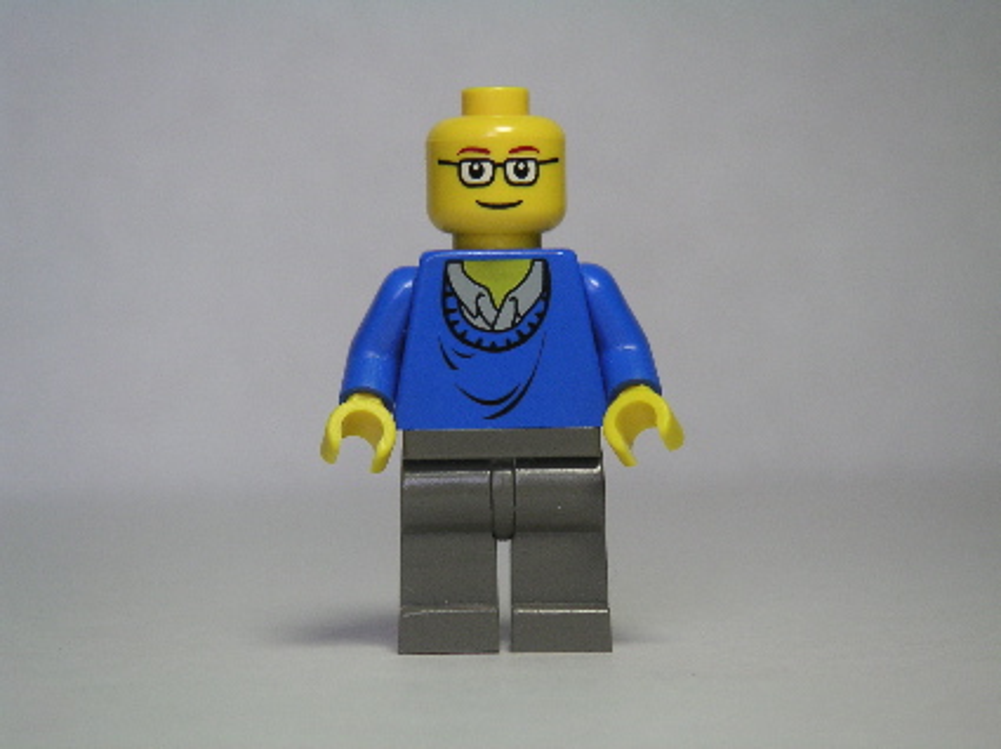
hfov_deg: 17.7
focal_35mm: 111
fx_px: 3207
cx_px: 500
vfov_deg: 13.3
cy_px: 374
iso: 80
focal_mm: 17.1
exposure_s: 1/111
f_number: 3.6
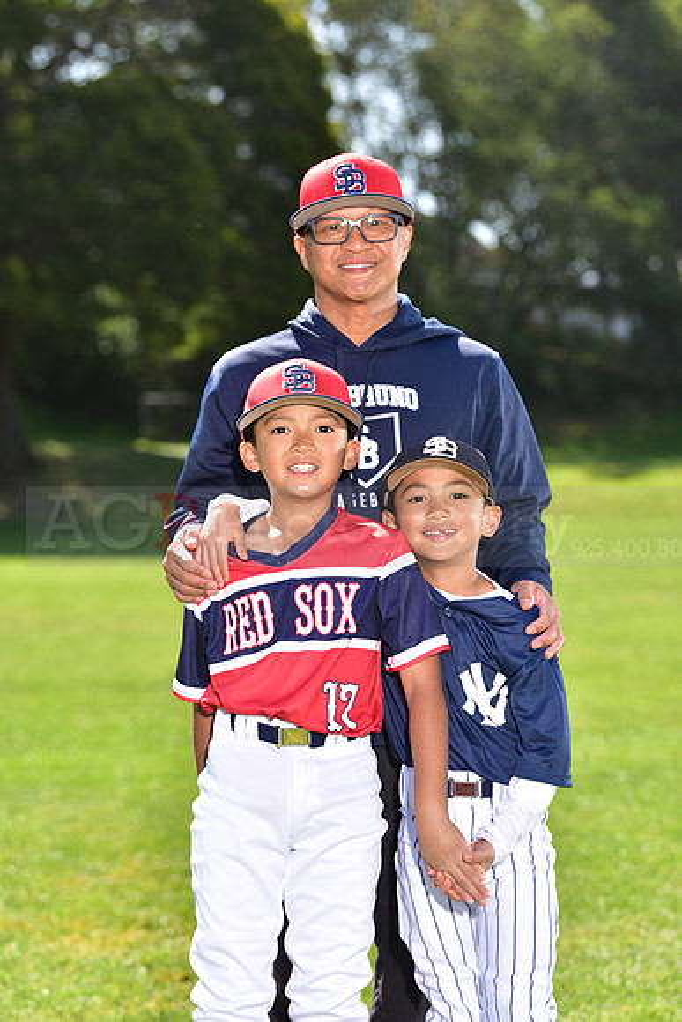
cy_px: 511
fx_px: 2840
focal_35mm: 100
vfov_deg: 20.4
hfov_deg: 13.7
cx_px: 341
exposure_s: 1/250
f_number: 4.5
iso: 80
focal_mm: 100
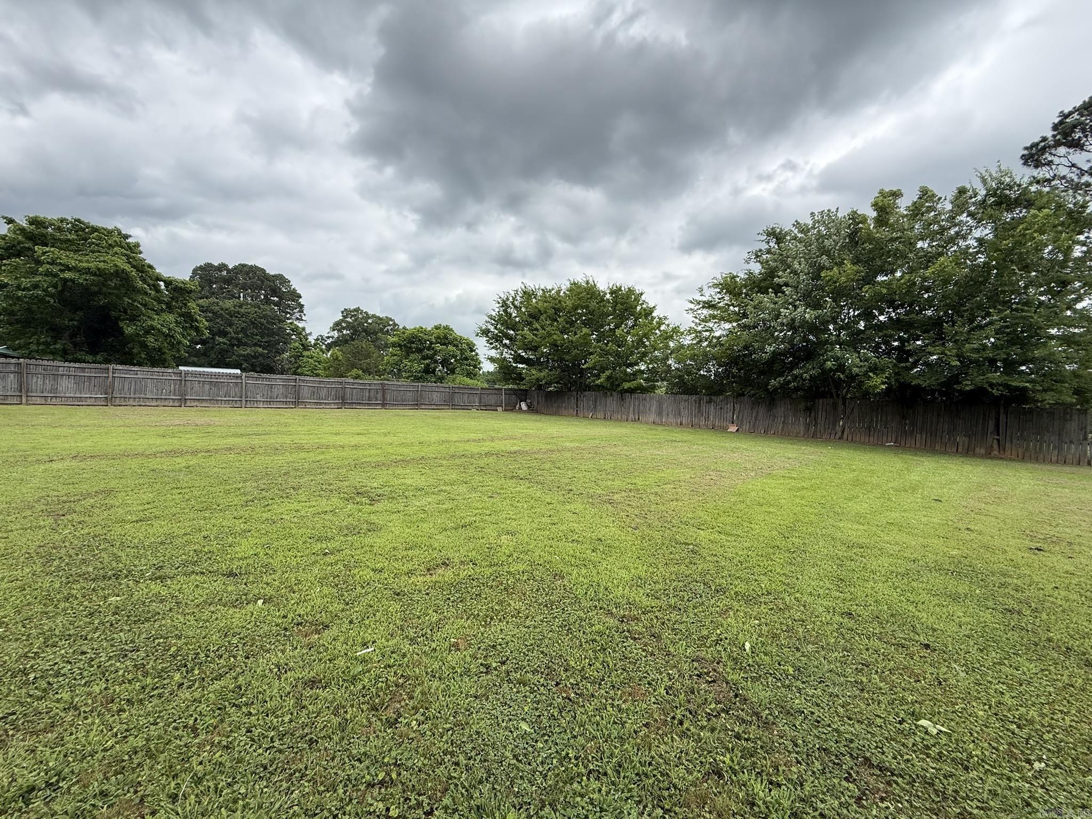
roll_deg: -2.4
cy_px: 410
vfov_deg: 85.7
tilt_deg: -1.7
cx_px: 546
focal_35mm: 14
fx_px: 442
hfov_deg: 102.1
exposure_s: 1/1312
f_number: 2.2
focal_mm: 2.22
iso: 50
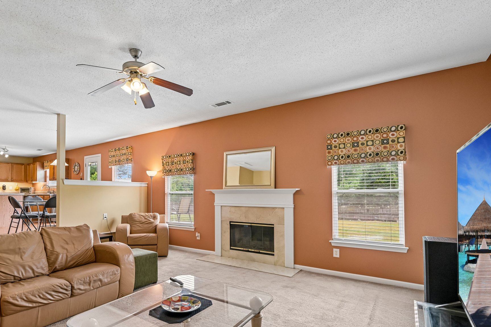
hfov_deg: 84.4
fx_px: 267
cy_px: 188
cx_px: 205
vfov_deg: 62.6
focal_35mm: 20
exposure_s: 1/60
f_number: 8
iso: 400
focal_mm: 16.5
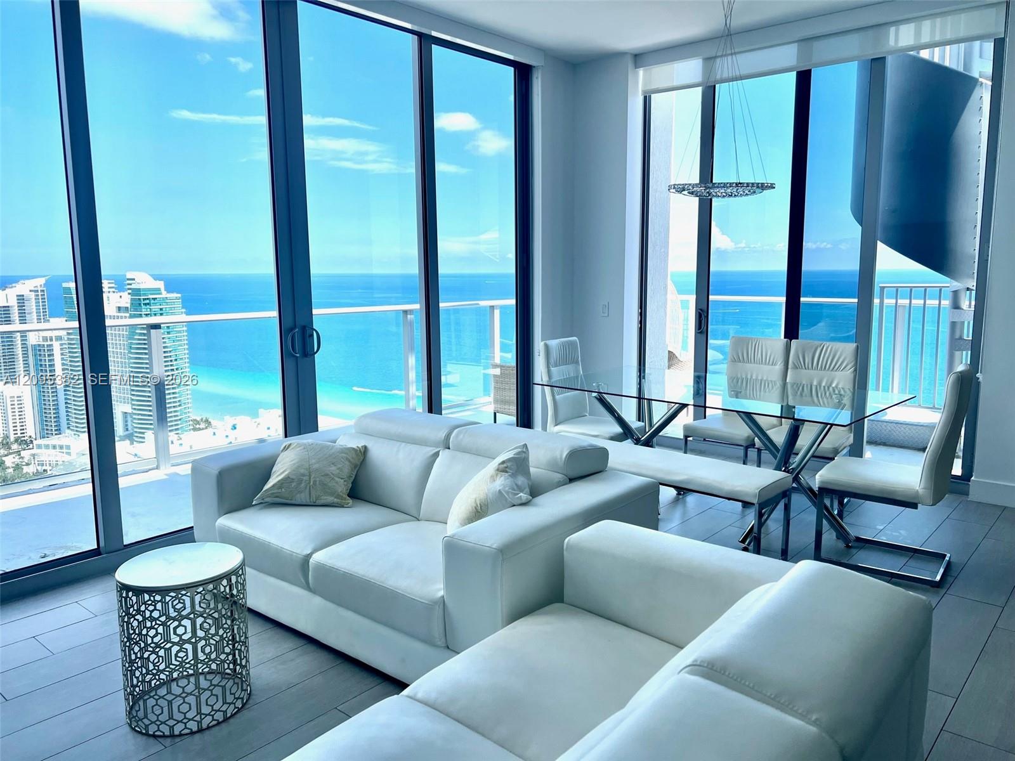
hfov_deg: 67.3
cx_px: 508
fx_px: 762
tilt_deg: -8.3
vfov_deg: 53.1
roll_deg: +0.8
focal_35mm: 26
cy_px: 380
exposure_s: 1/1295
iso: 50
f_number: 1.5
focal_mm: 5.7
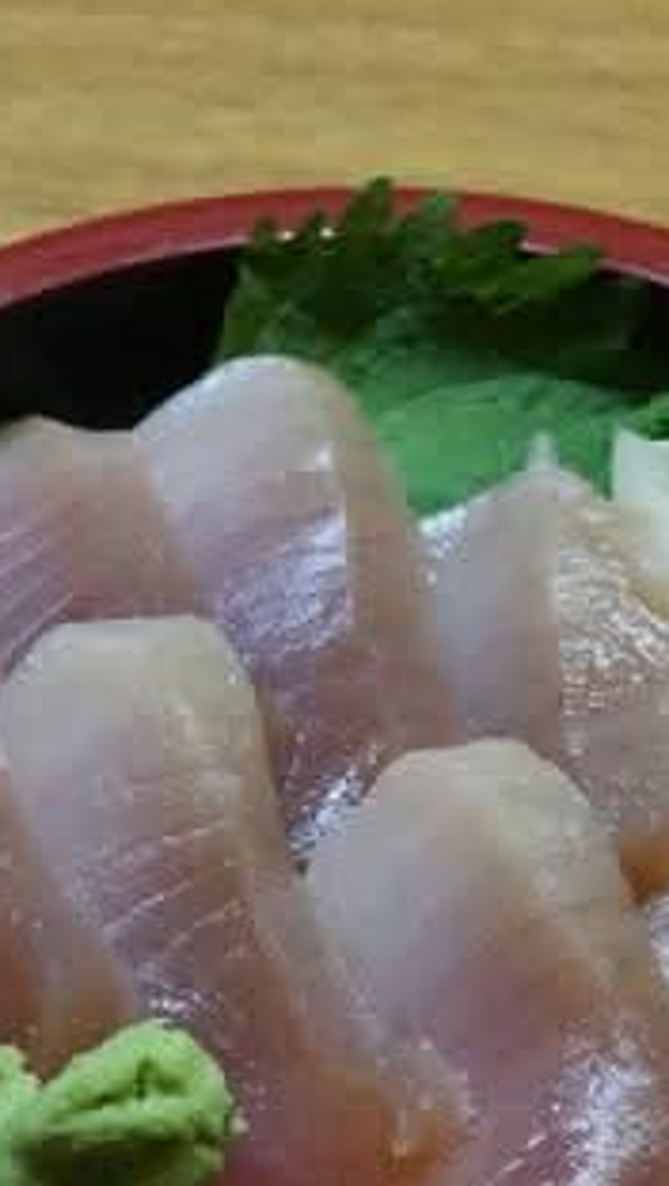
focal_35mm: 93
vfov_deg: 22.8
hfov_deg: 13.0
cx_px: 354
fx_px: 2927
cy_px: 791
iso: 6400
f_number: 8
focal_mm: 28
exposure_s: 1/60
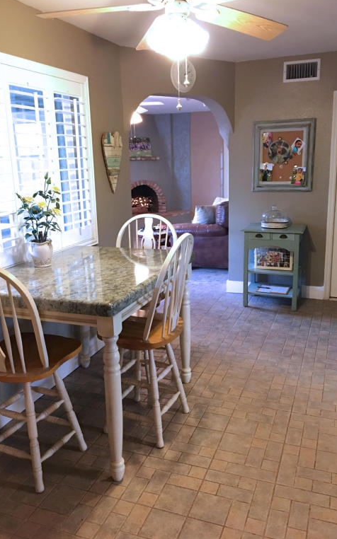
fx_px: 456
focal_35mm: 31
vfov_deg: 61.2
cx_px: 165
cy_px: 269
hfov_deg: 40.6
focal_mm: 4.15
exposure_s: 1/10
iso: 100
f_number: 2.2
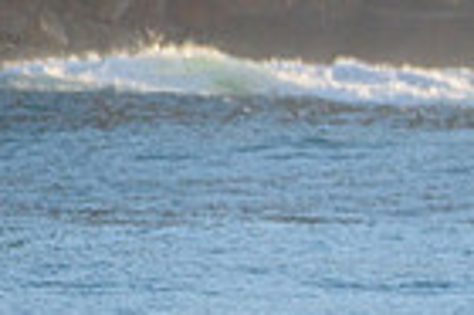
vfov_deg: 0.5
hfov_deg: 0.8
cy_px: 200
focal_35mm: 2545
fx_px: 33470
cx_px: 1092
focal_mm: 500
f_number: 5.6
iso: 500
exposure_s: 1/2000
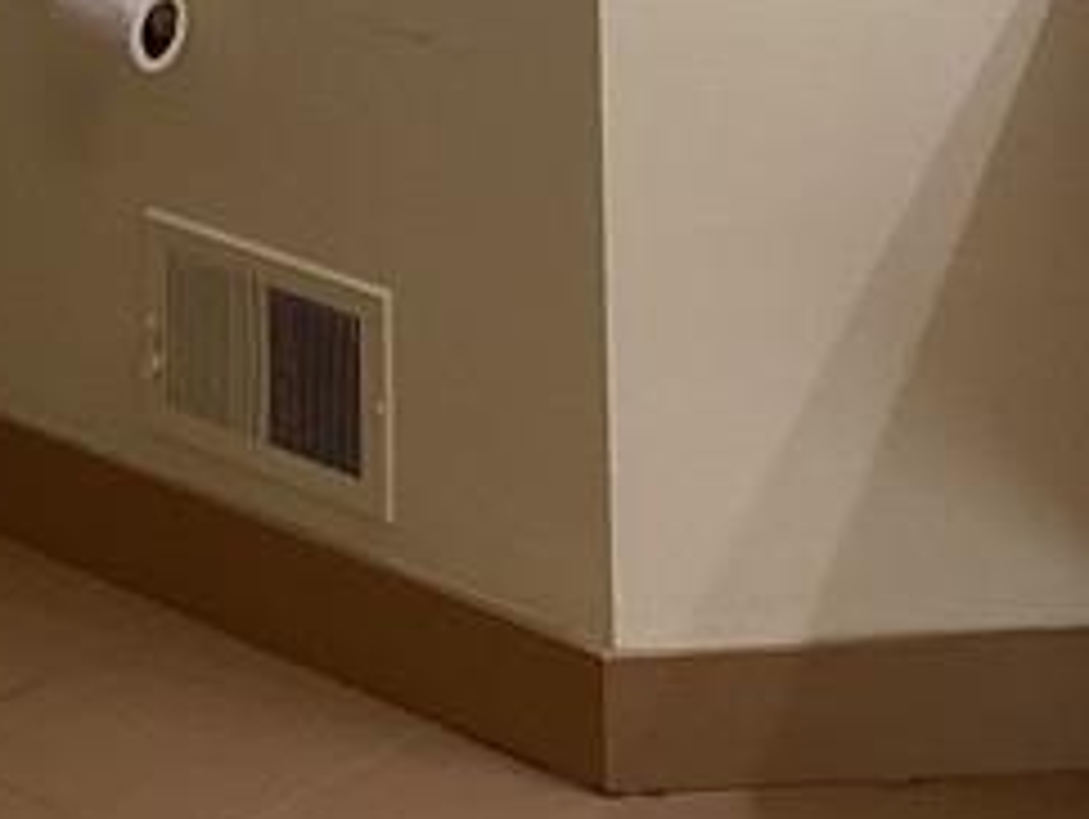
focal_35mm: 131
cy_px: -738
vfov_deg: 10.5
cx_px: 513
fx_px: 4125
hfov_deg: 15.0
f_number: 2.4
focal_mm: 3.3
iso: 64
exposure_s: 1/60
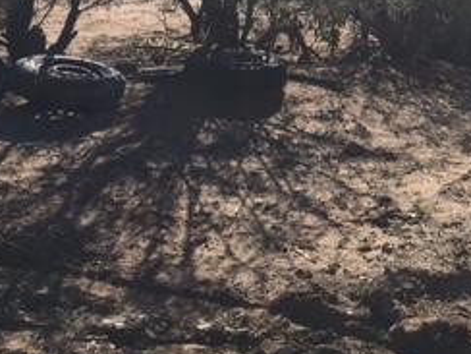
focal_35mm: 76
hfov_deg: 23.7
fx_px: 1034
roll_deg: -1.7
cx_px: 542
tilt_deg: -3.1
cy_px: -54
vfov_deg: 18.5
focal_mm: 4.15
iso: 25
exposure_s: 1/2481
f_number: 2.2
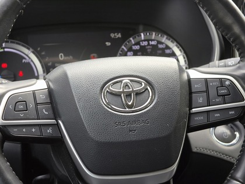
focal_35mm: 115
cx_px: 122
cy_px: 92
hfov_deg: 17.1
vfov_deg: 12.9
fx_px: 814
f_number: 2.9
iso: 40
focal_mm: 18.6
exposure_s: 1/50
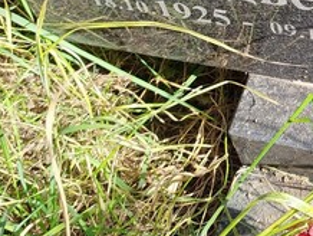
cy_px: -65
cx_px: 385
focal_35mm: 88
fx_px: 797
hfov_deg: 20.6
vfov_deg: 16.0
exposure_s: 1/356
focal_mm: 5.31
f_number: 1.7
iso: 50
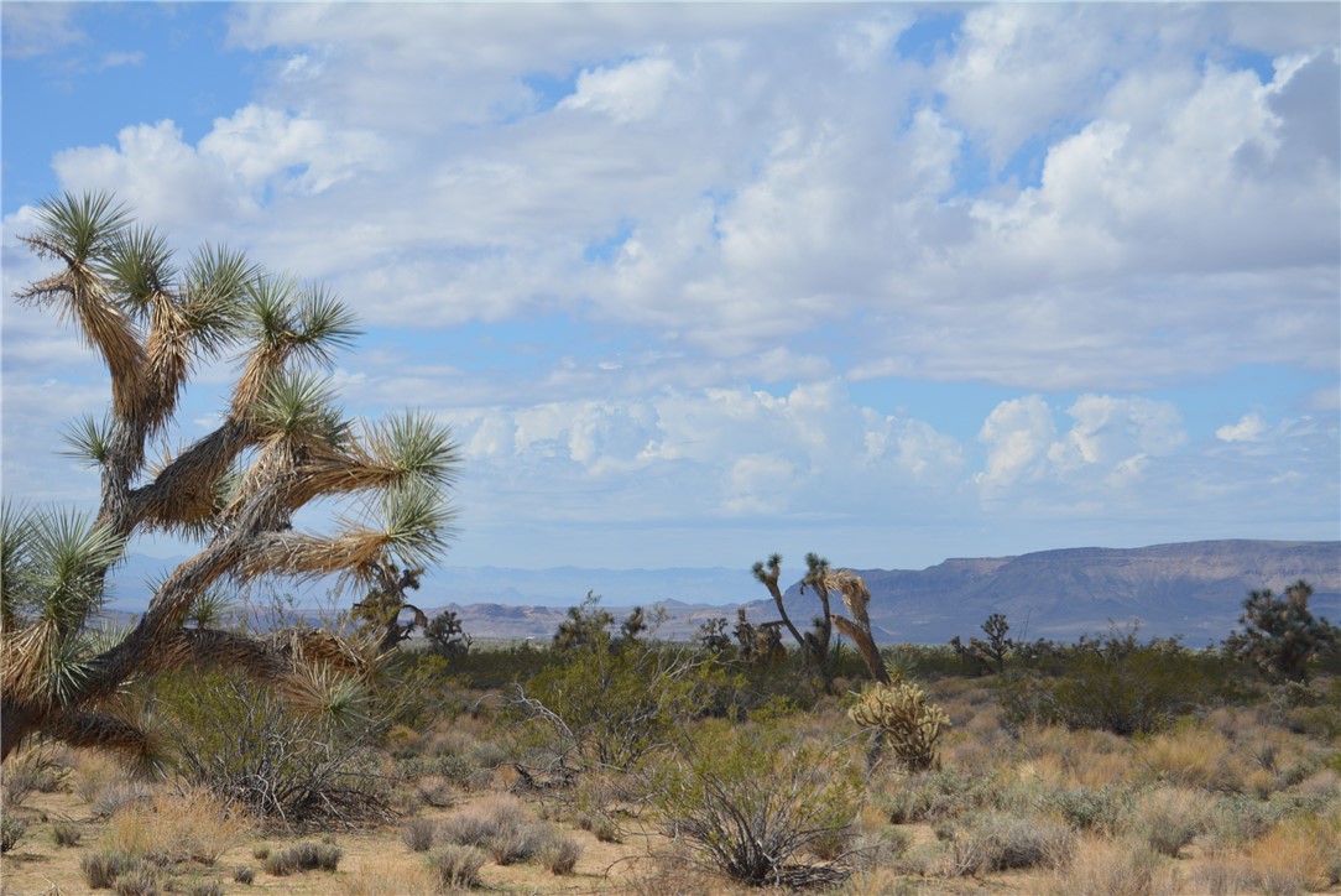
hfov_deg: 24.6
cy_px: 448
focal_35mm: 82
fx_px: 3075
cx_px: 670
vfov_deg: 16.6
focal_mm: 55
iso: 400
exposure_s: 1/2000
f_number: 7.1
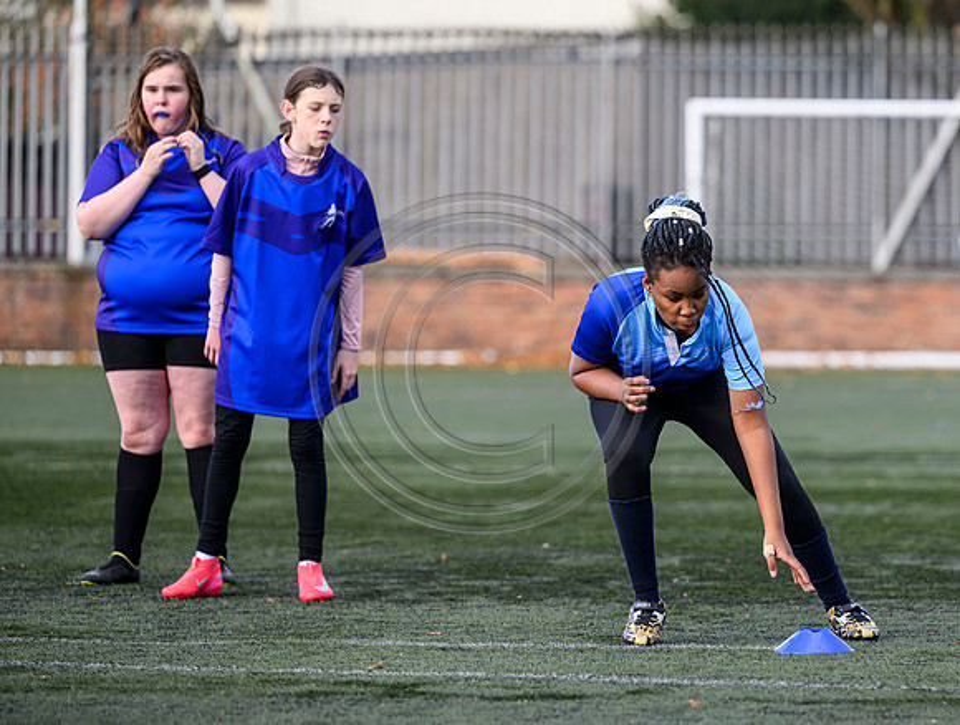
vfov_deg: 7.1
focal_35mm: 210
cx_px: 648
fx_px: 5840
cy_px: 343
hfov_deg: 9.4
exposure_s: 1/1250
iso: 500
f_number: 3.2
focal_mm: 160
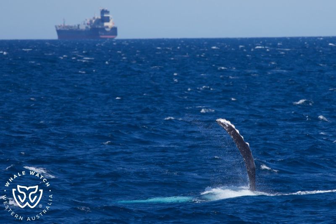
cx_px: 168
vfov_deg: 2.3
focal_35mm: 600
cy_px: 112
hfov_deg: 3.4
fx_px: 5598
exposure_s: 1/3200
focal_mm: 600
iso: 1000
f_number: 8
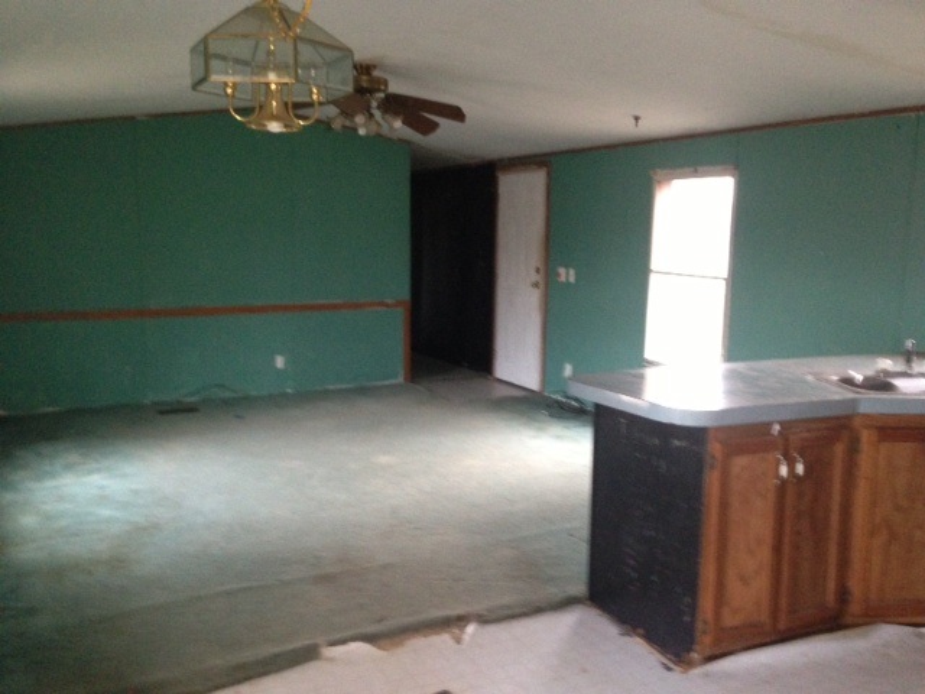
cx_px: 462
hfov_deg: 55.4
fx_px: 882
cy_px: 347
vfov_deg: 42.9
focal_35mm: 33
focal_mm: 4.13
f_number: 2.4
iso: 400
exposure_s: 1/17
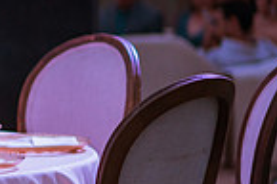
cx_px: -245
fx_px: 2618
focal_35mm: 341
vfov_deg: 4.0
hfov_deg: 5.9
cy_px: 119
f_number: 1.8
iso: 800
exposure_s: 1/320
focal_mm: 85
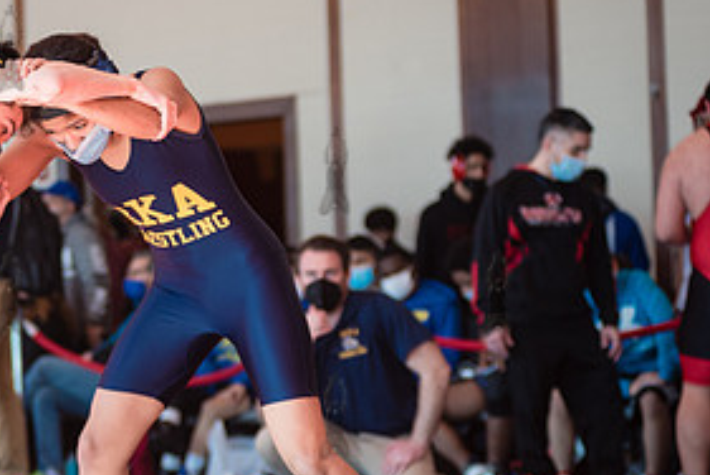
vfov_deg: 8.3
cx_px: 8
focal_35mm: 165
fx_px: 3257
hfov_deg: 12.3
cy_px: 292
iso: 400
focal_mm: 80
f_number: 3.5
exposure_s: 1/400
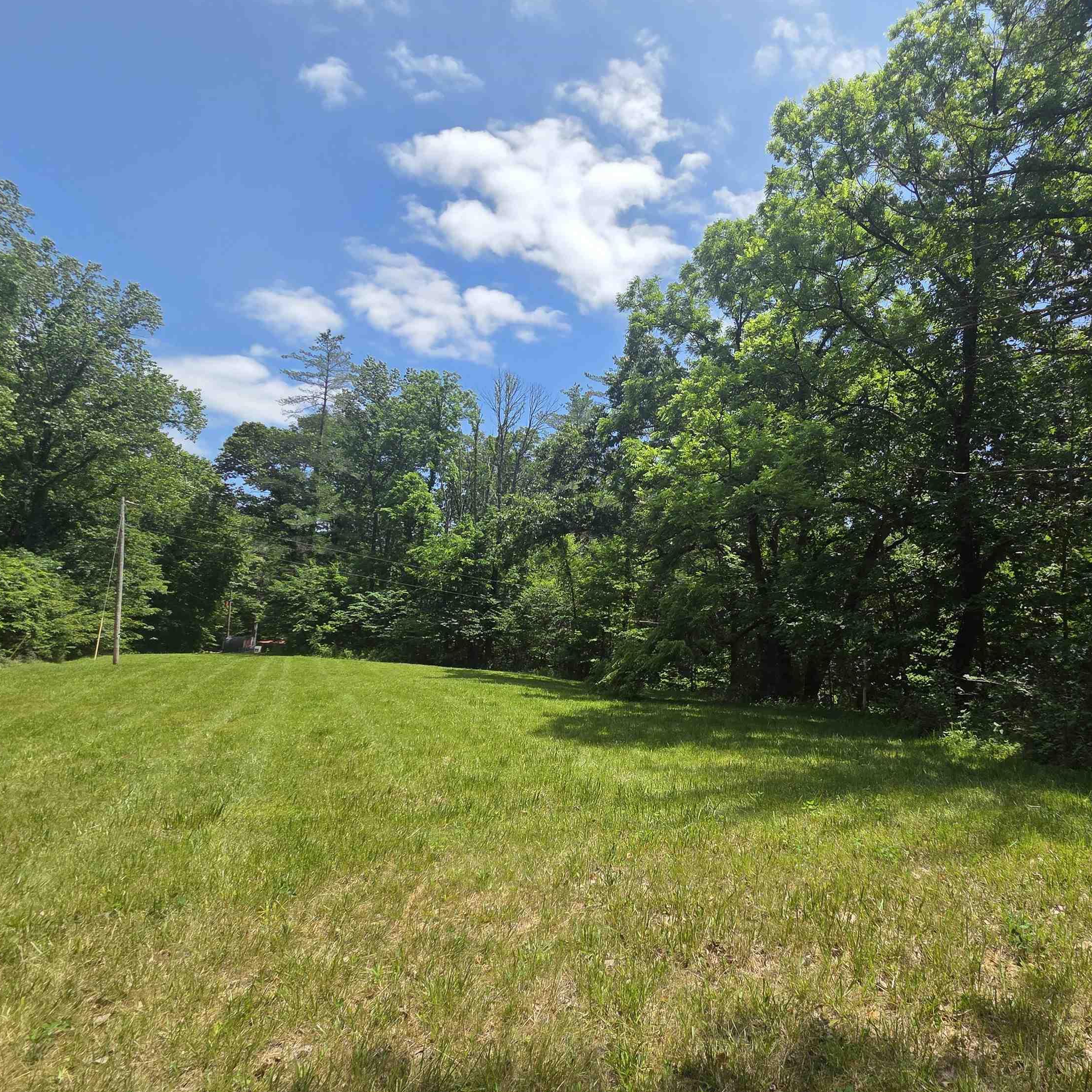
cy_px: 552
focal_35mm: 16
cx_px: 692
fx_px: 571
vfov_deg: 87.4
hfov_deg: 85.5
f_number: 2.2
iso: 50
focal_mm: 2.2
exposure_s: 1/1746
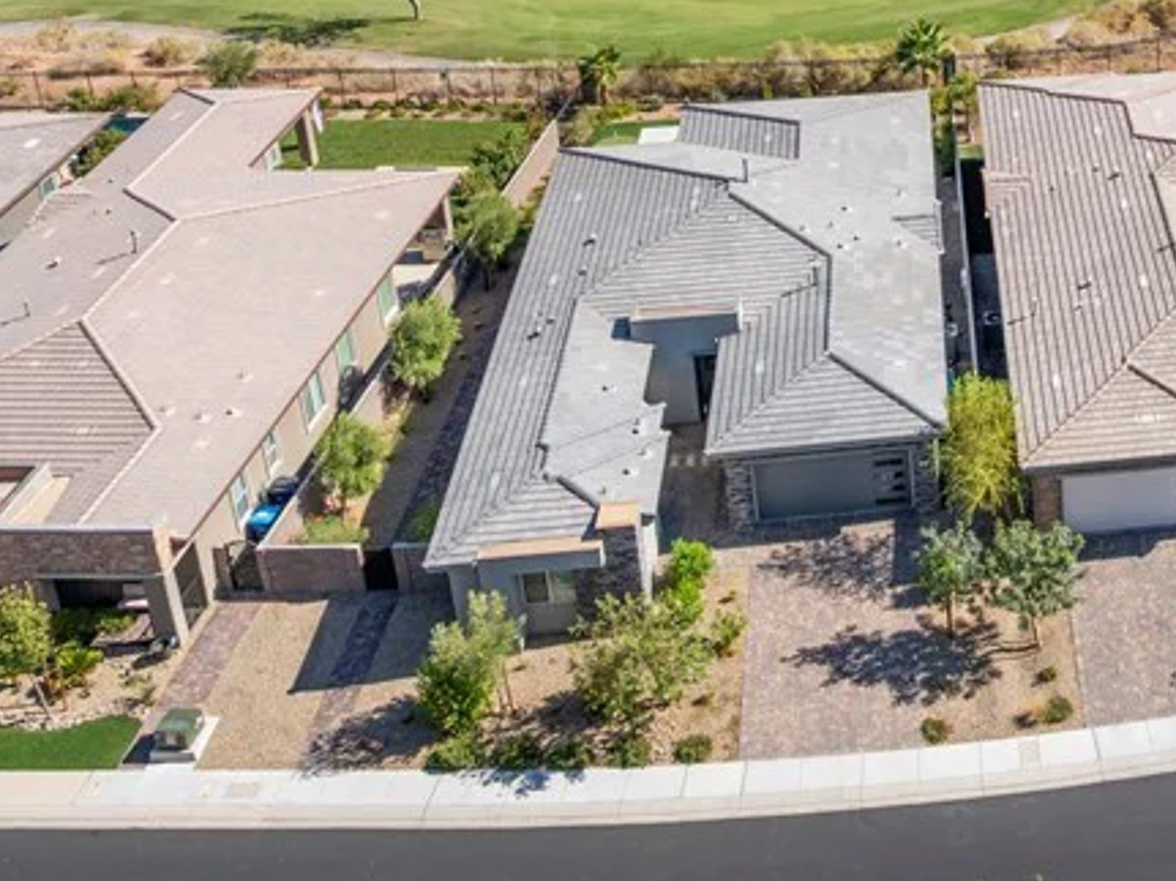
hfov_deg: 31.0
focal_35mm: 57
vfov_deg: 24.3
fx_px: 1936
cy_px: -35
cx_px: 1214
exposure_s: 1/240
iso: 110
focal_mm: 12.29
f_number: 2.8
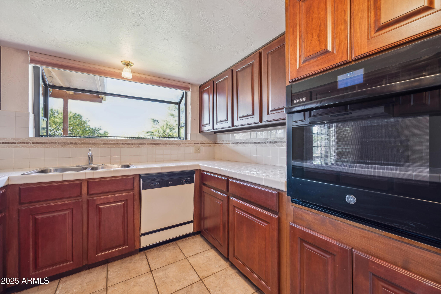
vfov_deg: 81.2
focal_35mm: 14
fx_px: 171
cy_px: 147
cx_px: 220
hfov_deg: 104.3
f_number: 8
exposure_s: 1/5
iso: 800
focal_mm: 14
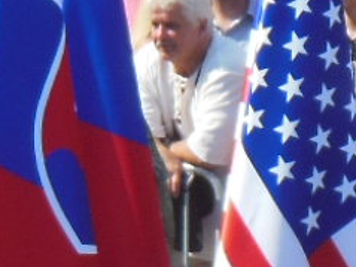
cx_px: 89
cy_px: 78
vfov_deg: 2.3
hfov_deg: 3.0
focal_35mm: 656
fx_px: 6743
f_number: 4.7
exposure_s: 1/500
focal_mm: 17.5
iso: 125
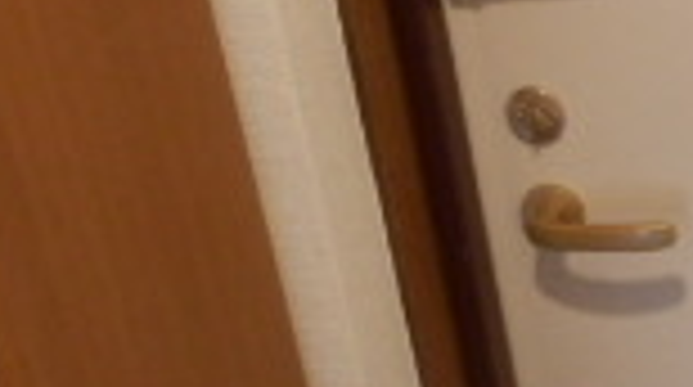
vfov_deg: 10.9
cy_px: 441
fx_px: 1999
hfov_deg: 17.3
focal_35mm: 109
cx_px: 1094
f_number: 3
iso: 250
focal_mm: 4.2
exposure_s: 1/30
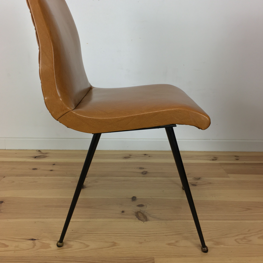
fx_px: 301
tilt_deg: -15.4
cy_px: 119
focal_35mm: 35
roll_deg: -1.1
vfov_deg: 47.2
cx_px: 130
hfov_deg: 47.2
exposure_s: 1/33
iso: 32
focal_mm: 4.15
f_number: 2.2
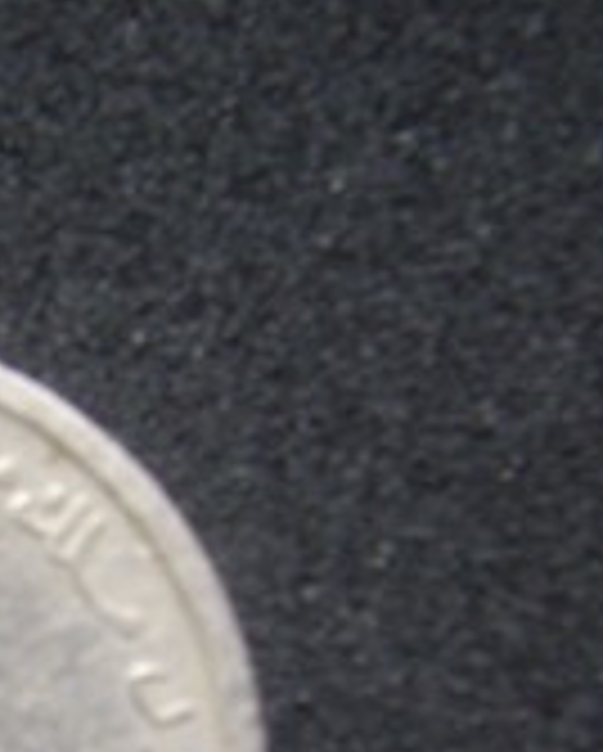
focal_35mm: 89
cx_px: -194
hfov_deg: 16.3
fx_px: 1982
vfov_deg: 20.8
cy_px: 734
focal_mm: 5.7
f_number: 2.9
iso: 160
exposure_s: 1/8
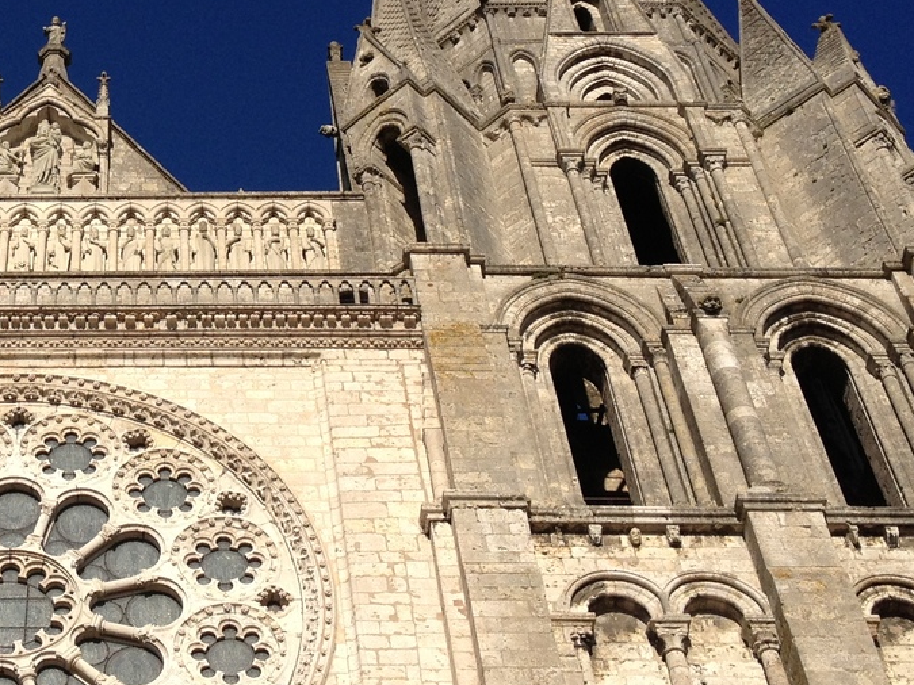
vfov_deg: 17.6
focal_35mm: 83
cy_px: 129
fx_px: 2191
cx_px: 76
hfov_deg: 22.9
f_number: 2.4
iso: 50
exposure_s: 1/2632
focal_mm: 4.28
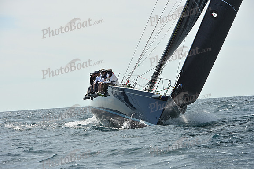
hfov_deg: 12.4
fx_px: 1171
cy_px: 84
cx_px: 127
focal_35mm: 166
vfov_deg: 8.3
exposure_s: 1/1250
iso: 320
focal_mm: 165
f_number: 11
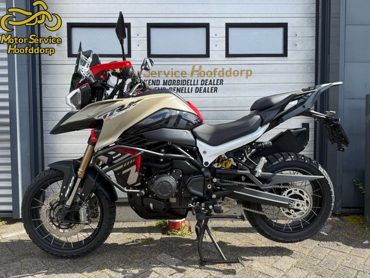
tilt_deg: -2.0
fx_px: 257
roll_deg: -0.2
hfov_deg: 71.6
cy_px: 139
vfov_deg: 56.8
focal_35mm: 24
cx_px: 185
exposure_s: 1/1653
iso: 80
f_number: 1.78
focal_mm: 6.76
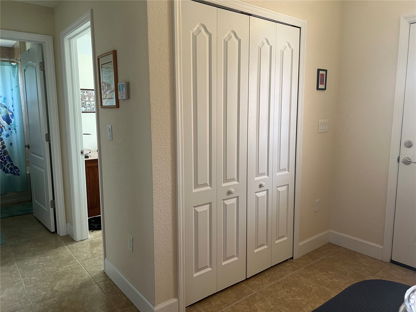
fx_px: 312
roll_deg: -0.3
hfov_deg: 67.3
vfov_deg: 53.1
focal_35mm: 26
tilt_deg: -8.3
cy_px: 156
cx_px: 208
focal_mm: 5.7
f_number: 1.5
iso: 80
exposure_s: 1/60
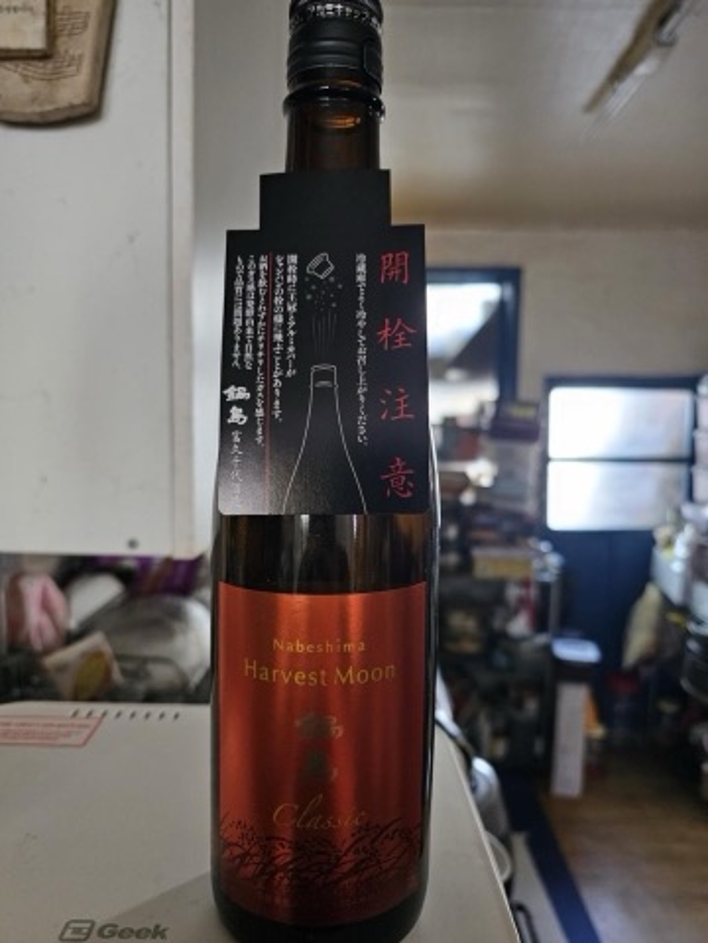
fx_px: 627
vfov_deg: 73.9
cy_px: 472
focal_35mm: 23
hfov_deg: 58.9
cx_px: 354
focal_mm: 6.3
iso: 640
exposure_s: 1/24
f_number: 1.7
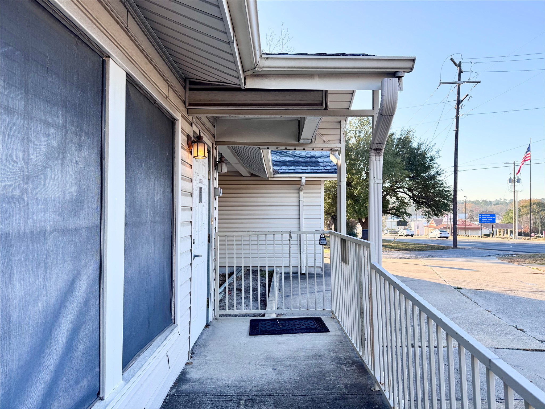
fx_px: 378
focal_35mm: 24
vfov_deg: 56.8
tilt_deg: +0.6
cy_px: 204
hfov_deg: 71.6
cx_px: 272
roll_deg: +0.4
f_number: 1.78
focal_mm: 6.76
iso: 80
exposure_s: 1/693
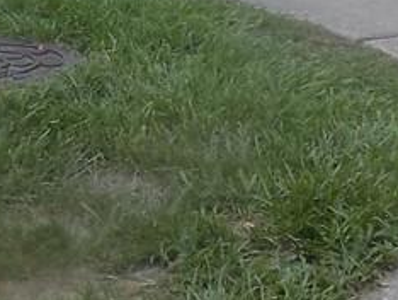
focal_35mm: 157
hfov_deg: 12.5
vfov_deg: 9.4
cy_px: -5
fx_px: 1807
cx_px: 63
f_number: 3.1
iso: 80
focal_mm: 4
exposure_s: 1/80
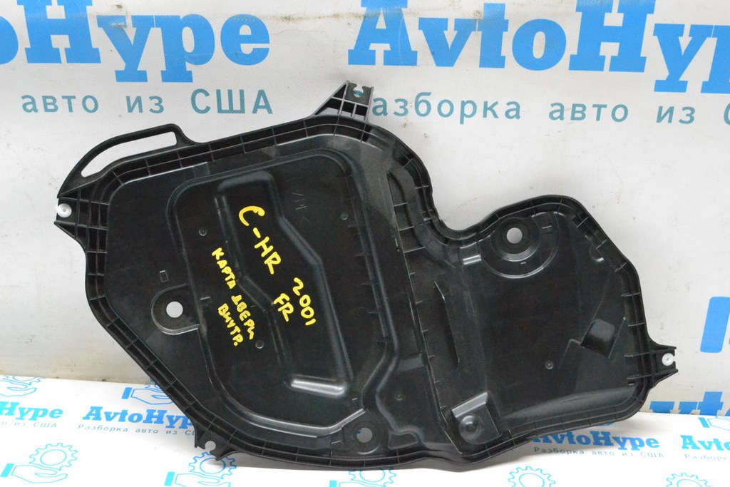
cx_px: 365
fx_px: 913
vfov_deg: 29.9
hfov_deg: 43.6
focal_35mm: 45
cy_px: 244
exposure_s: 1/100
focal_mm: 30
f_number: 9
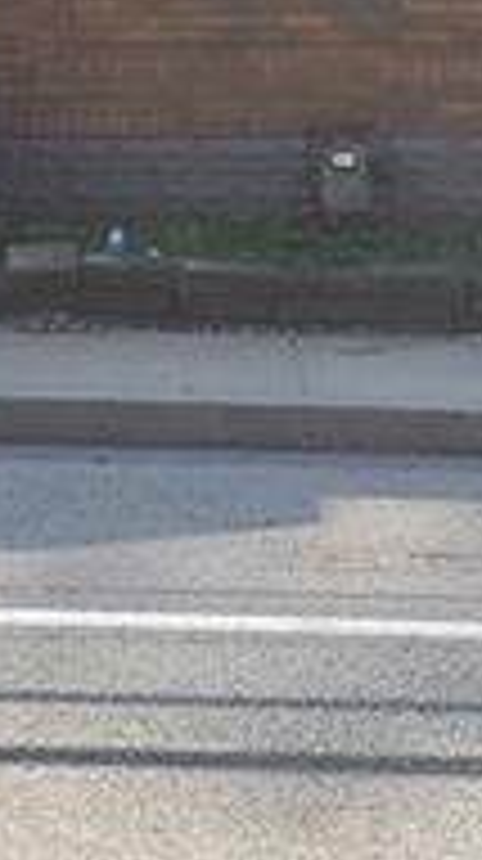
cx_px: 230
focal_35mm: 114
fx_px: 2598
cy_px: -36
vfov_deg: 18.2
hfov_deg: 10.6
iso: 50
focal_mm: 4.3
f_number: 2.4
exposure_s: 1/923
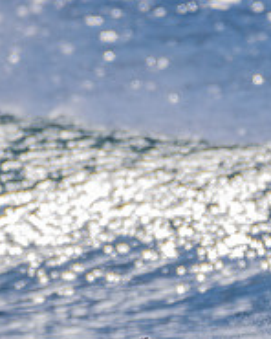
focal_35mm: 2709
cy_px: 514
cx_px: 123
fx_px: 27160
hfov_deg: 0.6
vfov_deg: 0.7
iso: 100
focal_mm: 500
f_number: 5.6
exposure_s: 1/2000
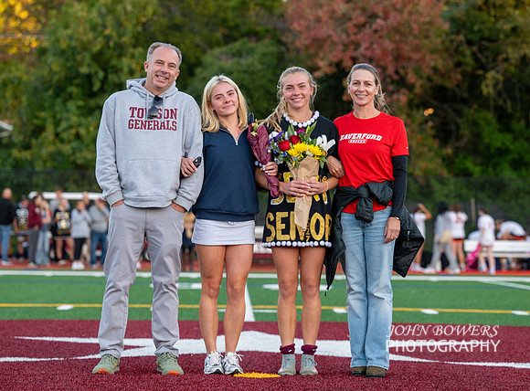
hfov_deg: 17.9
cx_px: 298
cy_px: 178
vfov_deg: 13.3
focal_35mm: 110
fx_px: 1681
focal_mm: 93
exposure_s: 1/1000
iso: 1100
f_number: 3.5
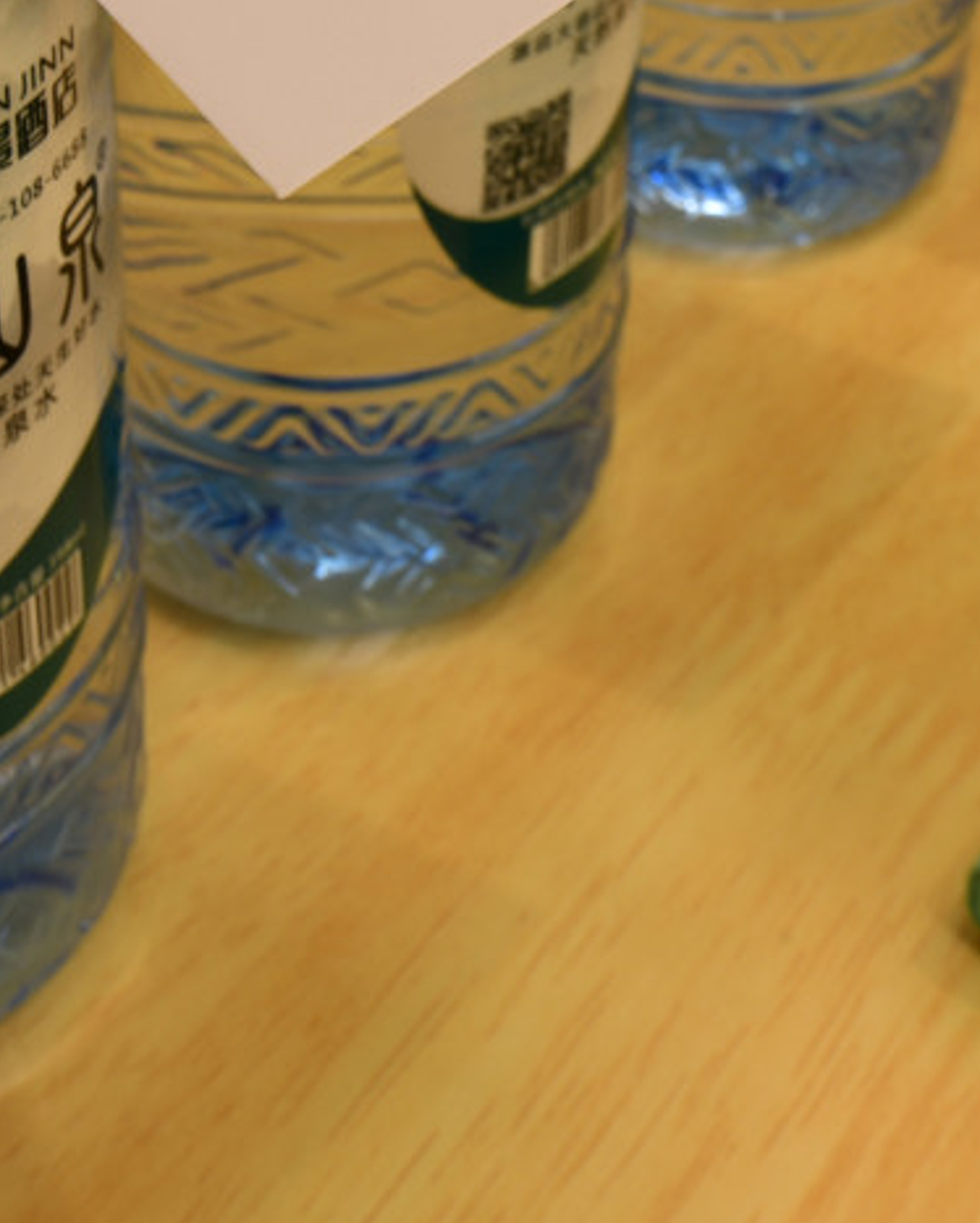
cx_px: 436
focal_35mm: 85
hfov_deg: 18.1
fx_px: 3080
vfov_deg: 20.7
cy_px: -309
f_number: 14
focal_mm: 24
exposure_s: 13
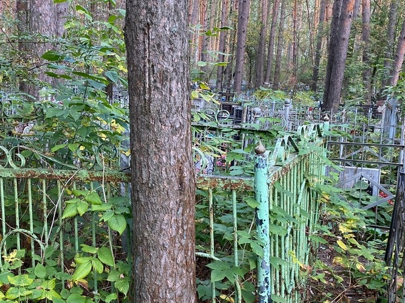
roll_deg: -1.4
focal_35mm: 40
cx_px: 133
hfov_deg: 46.0
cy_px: 141
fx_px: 468
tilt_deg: -4.4
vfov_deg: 35.9
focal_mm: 4.25
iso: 100
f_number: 1.8
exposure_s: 1/121
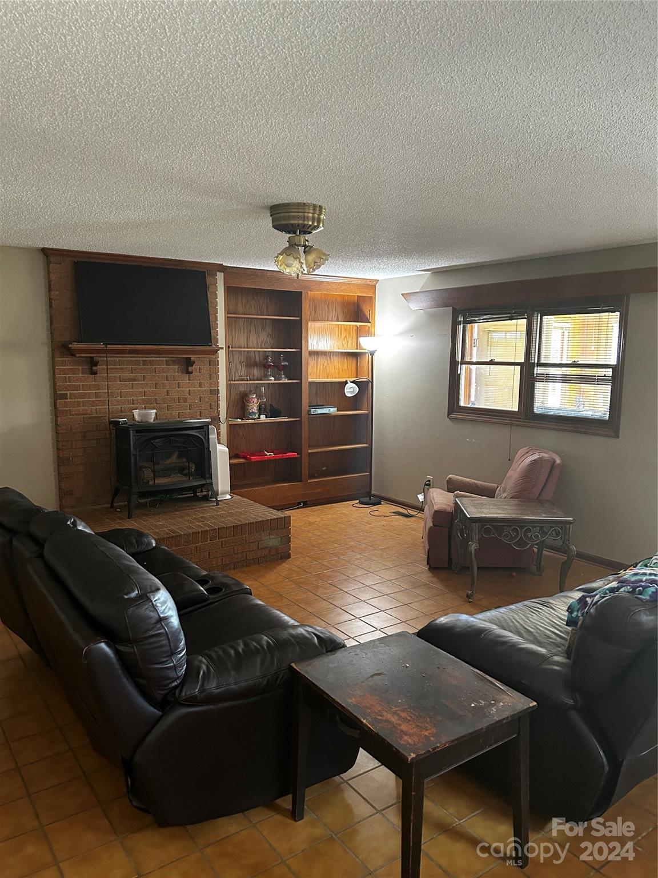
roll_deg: -0.6
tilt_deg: -7.2
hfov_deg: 53.1
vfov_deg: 67.3
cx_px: 329
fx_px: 659
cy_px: 439
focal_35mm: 26
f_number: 1.5
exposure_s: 1/40
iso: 400
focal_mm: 5.7
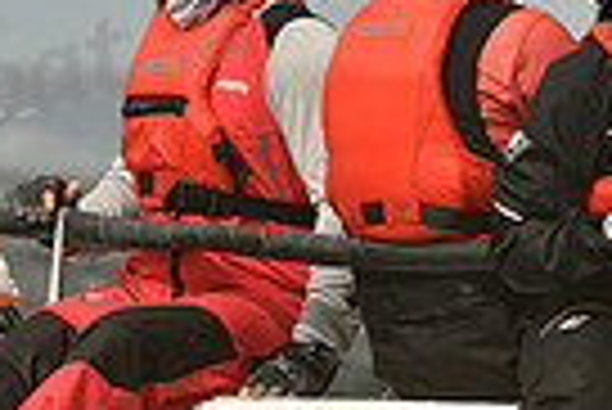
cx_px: 486
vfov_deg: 1.0
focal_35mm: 1405
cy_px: 277
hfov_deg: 1.5
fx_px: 23910
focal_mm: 330
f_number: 8
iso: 320
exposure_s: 1/1250
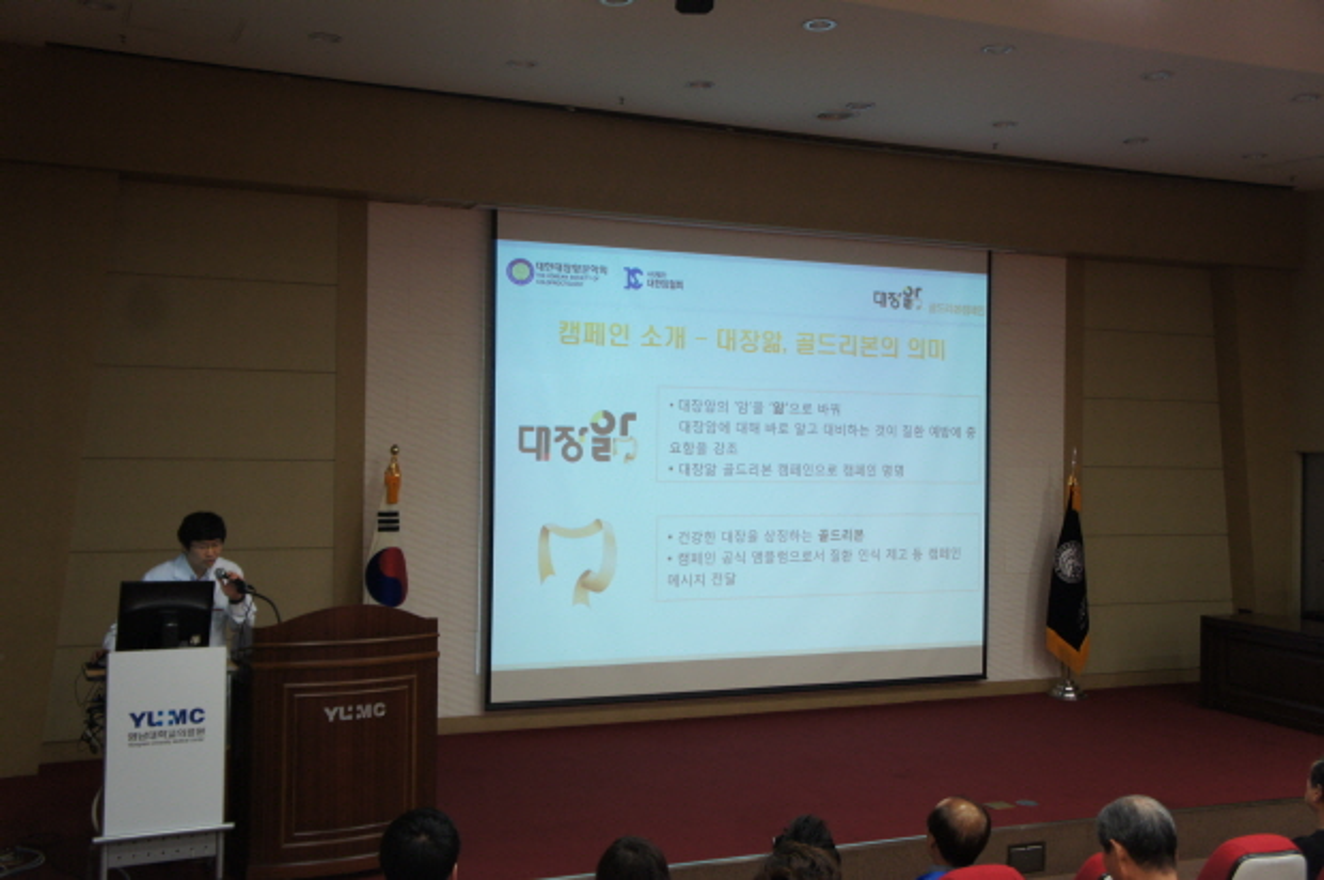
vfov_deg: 35.4
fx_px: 1378
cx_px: 662
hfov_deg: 51.3
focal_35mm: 38
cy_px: 440
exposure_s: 1/40
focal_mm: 25
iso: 640
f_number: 4
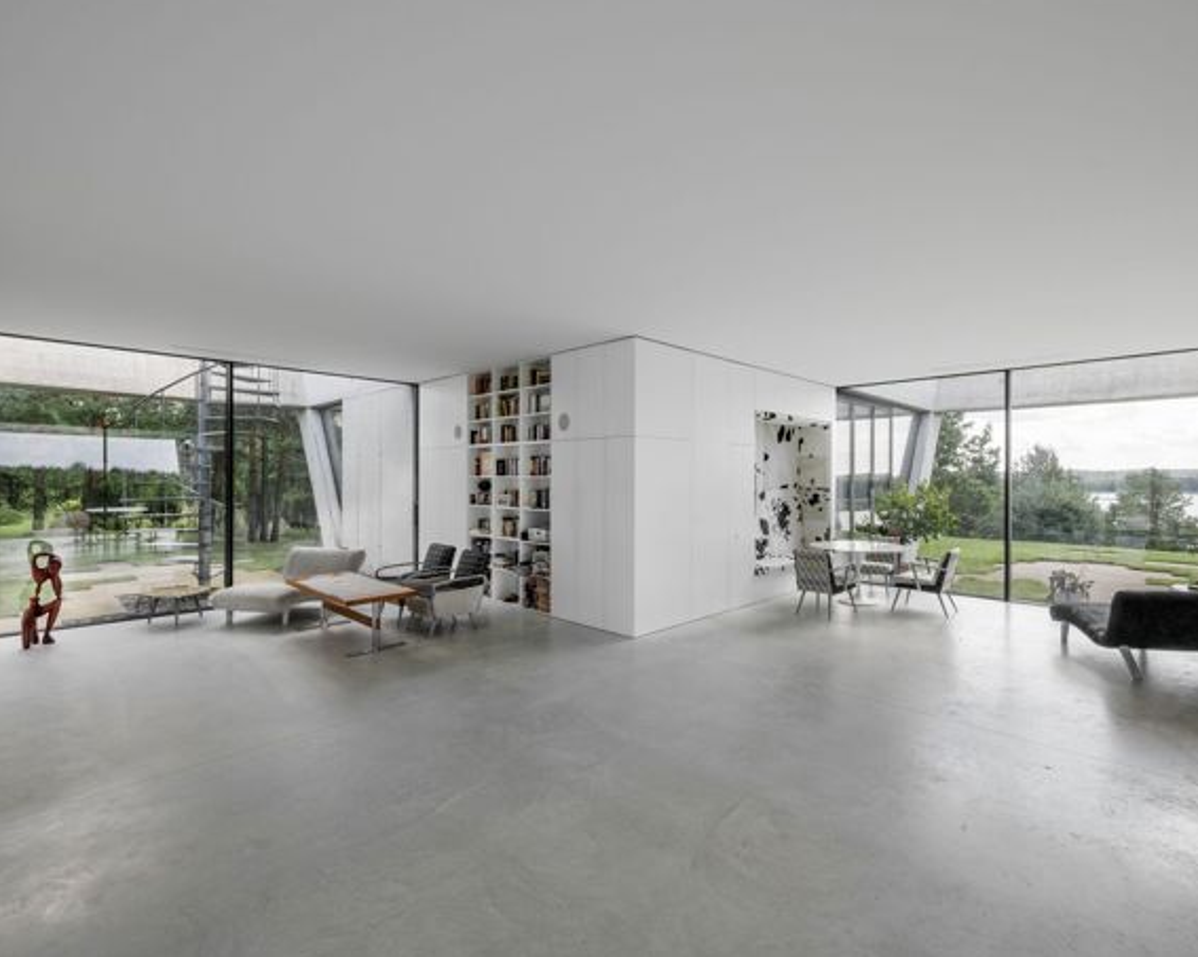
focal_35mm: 16
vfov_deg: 80.3
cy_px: 473
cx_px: 623
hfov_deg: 93.1
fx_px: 567
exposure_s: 1/25
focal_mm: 14
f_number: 11
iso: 50
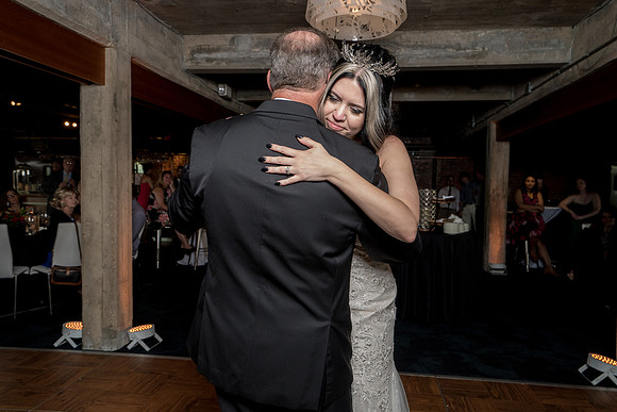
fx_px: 497
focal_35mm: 29
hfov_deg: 63.7
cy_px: 206
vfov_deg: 45.0
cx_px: 308
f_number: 5.6
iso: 2000
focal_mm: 28
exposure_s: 1/200
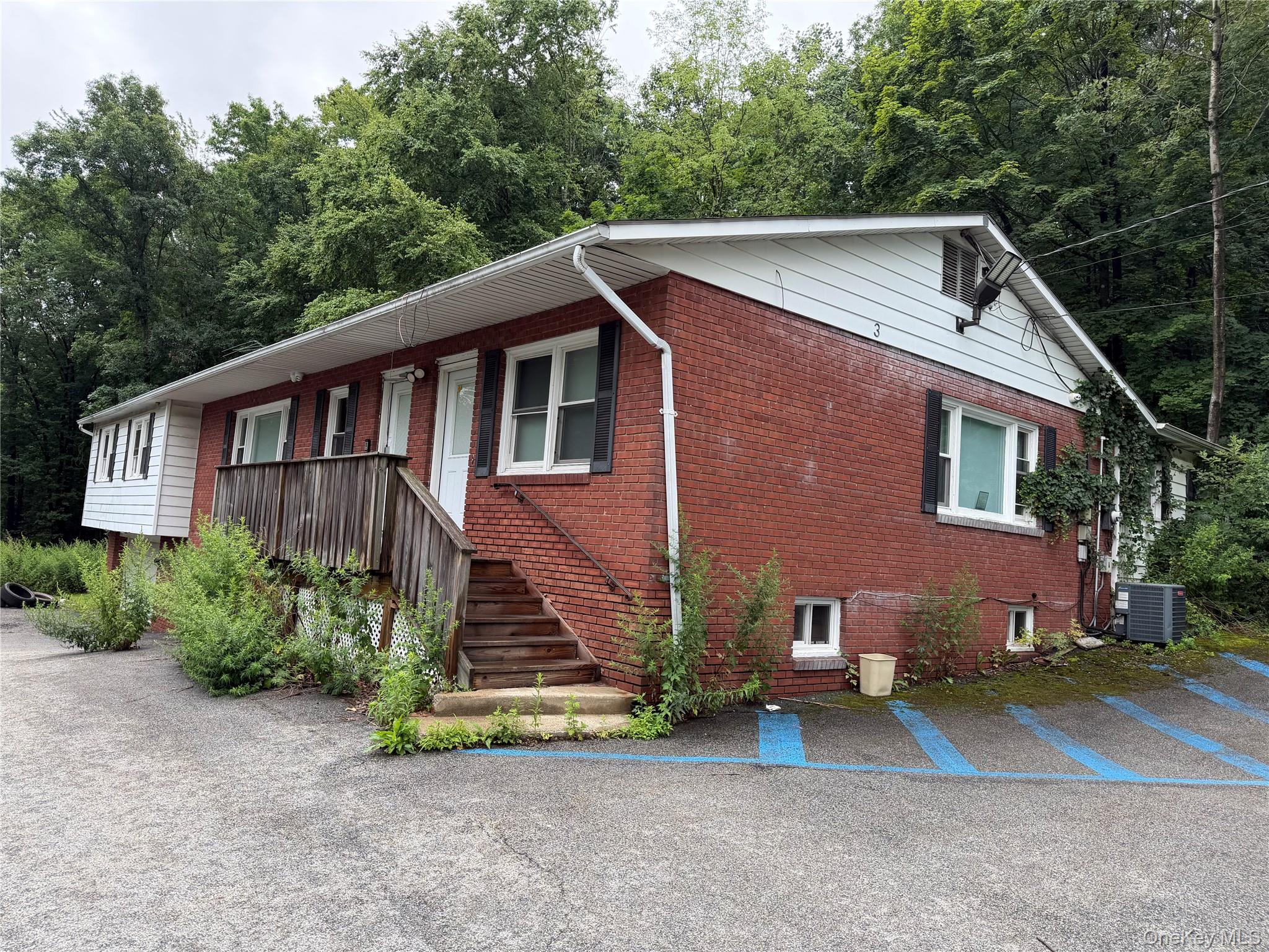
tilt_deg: +5.1
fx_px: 880
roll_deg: -5.2
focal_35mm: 24
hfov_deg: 71.6
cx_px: 634
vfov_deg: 56.8
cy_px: 476
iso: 80
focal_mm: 6.76
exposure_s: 1/967
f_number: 1.78
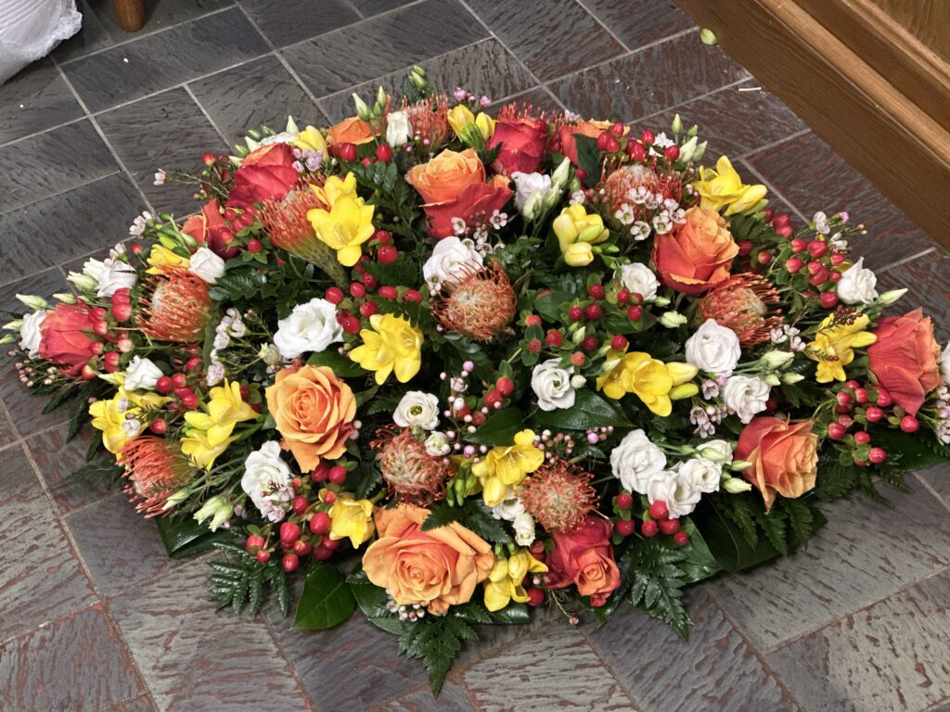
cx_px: 475
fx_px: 2113
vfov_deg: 19.1
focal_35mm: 77
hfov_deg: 25.3
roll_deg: +6.3
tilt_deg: -41.9
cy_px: 356
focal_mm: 9
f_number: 2.8
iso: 400
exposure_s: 1/33
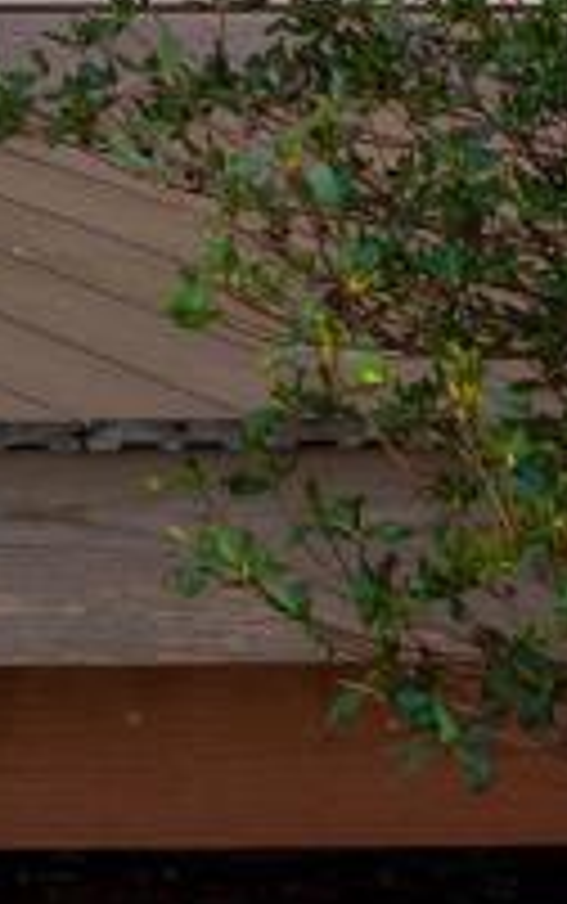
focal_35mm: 228
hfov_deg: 4.6
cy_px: -758
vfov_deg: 8.8
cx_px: -2588
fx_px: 5625
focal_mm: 30
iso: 200
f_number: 4
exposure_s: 1/250
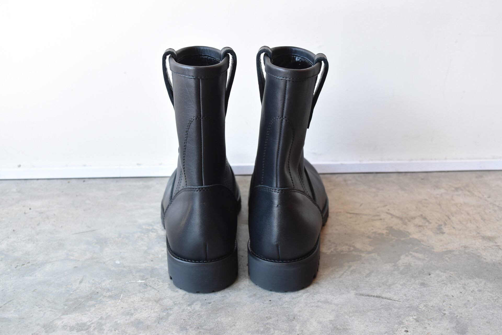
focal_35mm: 39
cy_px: 168
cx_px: 251
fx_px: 544
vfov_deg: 34.3
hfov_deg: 49.5
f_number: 5.6
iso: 400
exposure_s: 1/40
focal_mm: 26
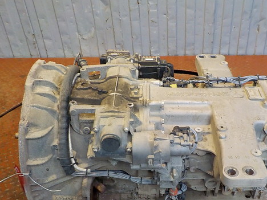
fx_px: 316
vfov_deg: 34.9
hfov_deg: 45.2
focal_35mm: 41
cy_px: 126
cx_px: 173
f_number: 3.3
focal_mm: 4.1
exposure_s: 1/30
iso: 280
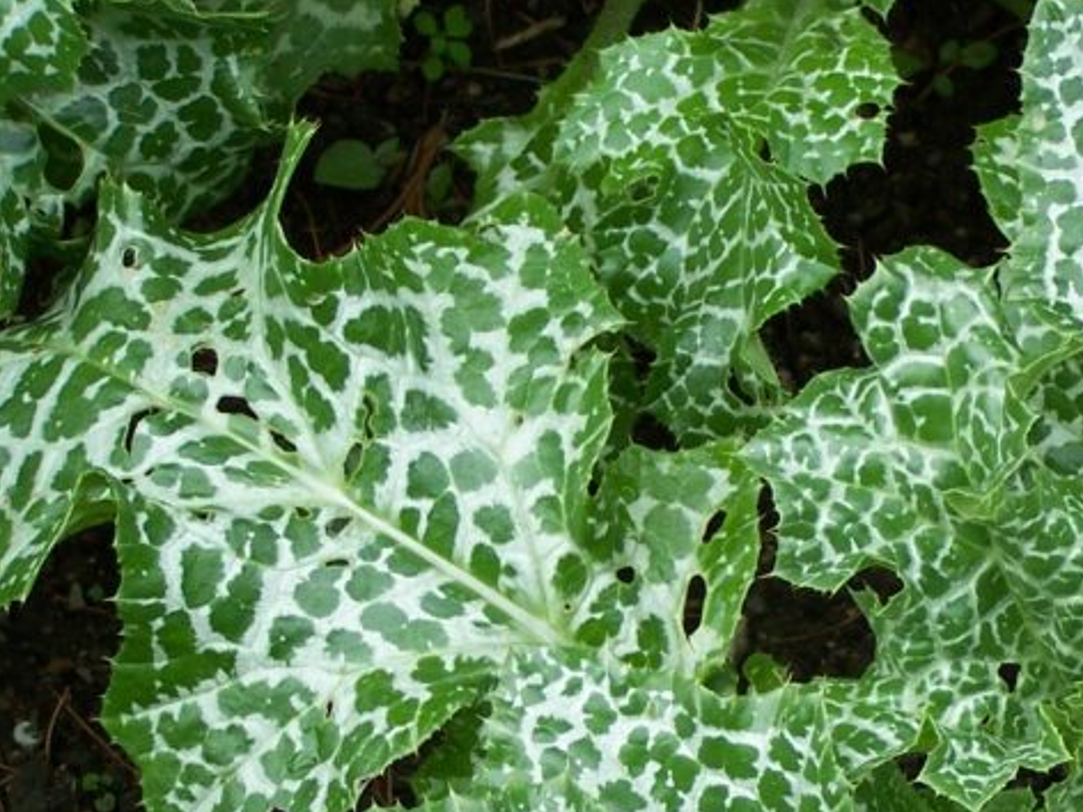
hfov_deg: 11.0
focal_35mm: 178
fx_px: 5569
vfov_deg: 8.3
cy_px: 654
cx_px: 1097
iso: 80
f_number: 3.2
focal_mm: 13.7
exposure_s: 1/350
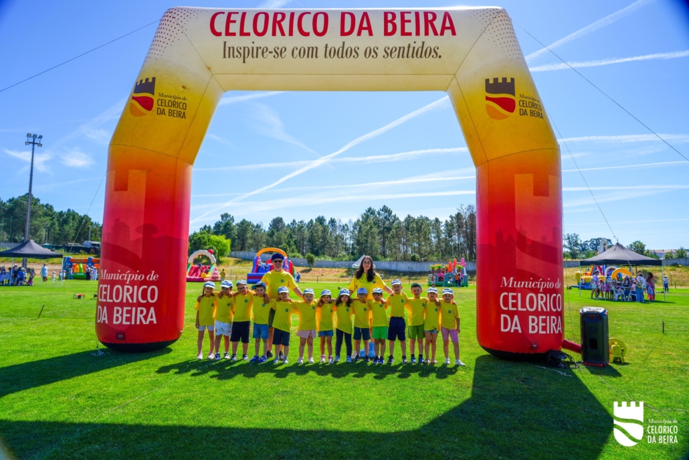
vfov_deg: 53.1
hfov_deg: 73.7
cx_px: 344
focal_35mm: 24
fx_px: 459
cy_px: 230
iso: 100
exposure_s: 1/800
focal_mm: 24
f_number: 5
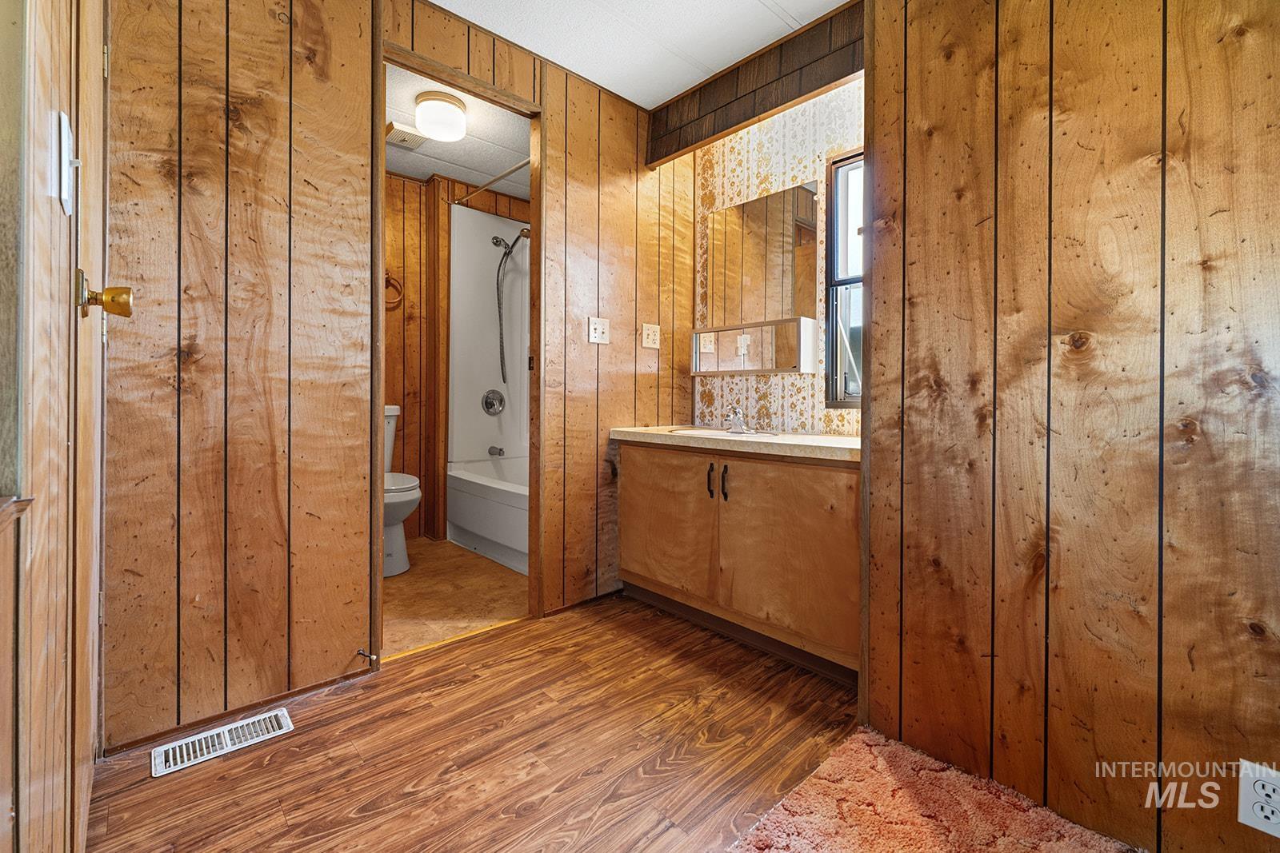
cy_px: 426
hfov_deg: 104.2
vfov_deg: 81.2
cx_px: 640
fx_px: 498
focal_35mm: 14
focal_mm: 14
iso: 400
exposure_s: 1/3
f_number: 8
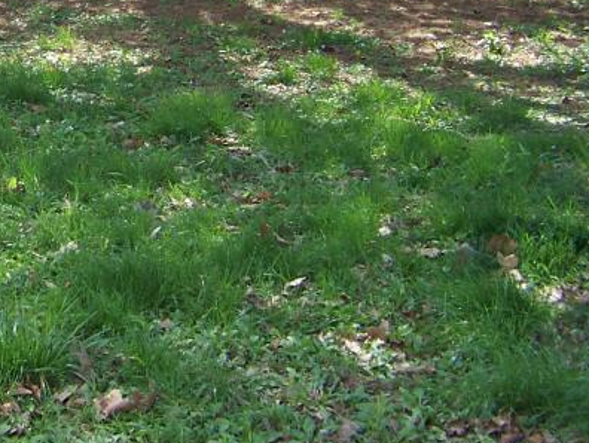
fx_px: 1584
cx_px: -79
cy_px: -93
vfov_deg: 15.3
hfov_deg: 20.0
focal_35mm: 93
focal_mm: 5.85
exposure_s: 1/160
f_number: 2.8
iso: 64
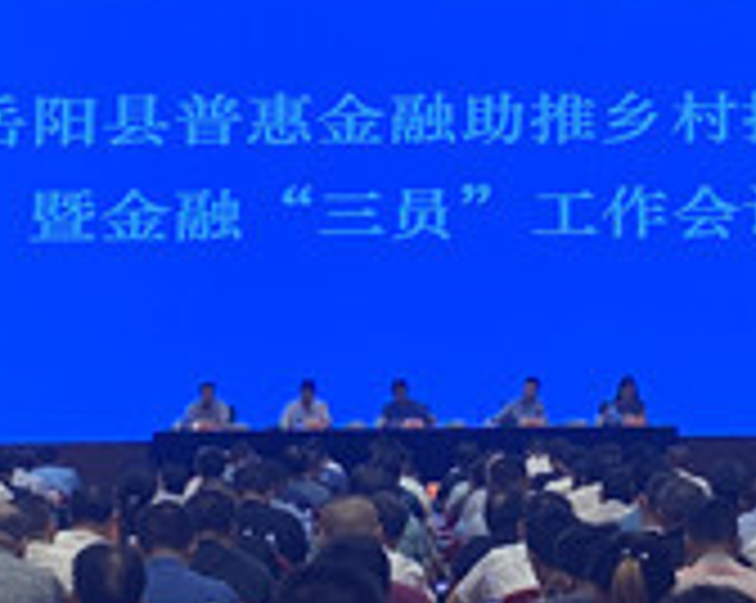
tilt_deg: +9.3
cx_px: 477
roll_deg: +0.4
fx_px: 2704
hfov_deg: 15.9
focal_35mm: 121
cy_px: -9
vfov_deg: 12.6
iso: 50
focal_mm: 4.25
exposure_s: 1/120
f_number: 1.8
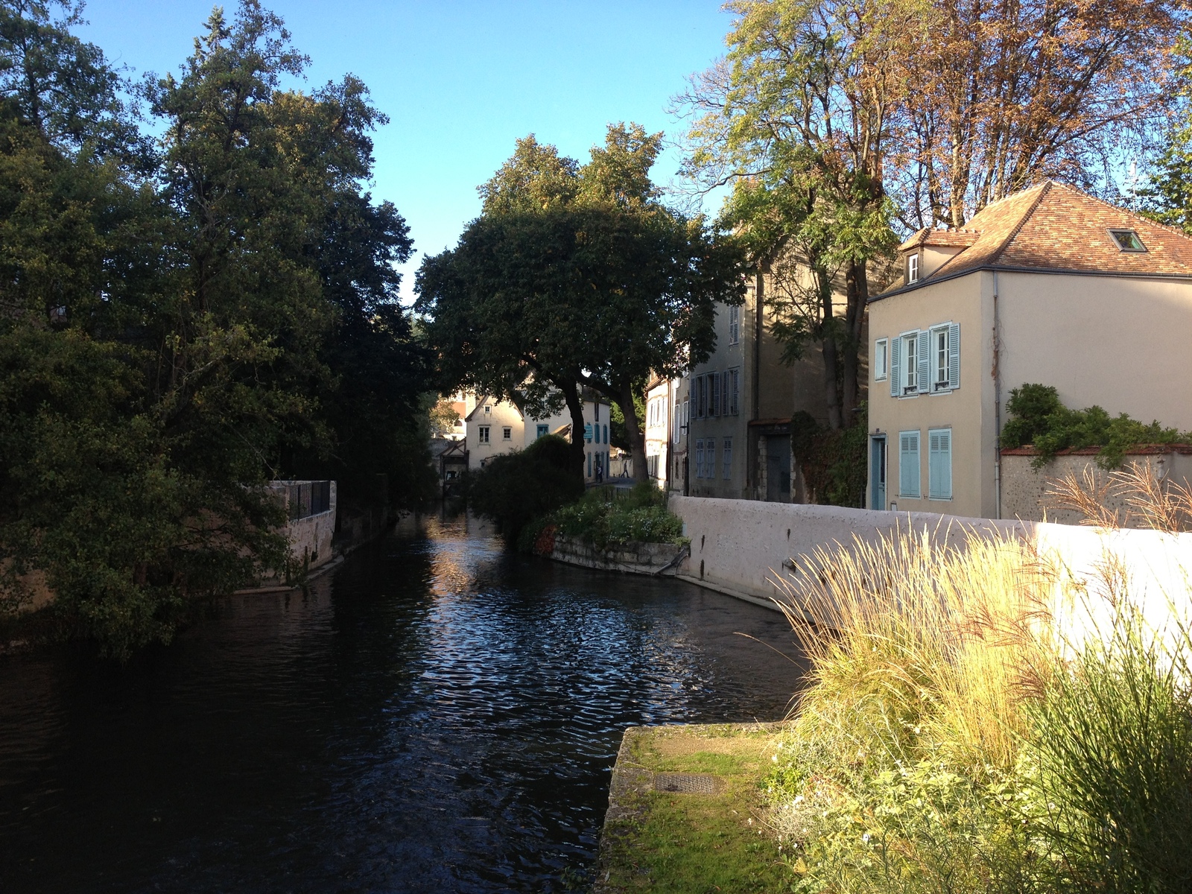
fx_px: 1205
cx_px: 596
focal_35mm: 35
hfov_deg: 52.6
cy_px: 447
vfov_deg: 40.7
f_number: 2.4
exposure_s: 1/378
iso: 50
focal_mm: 4.28
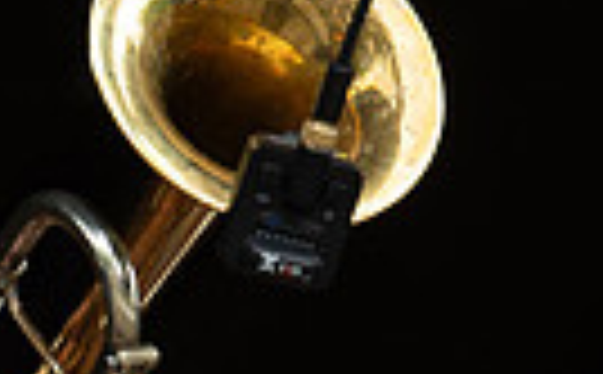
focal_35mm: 611
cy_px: 809
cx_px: -76
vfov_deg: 2.1
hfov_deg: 3.4
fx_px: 10016
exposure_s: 1/1600
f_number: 4
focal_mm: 92
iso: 800
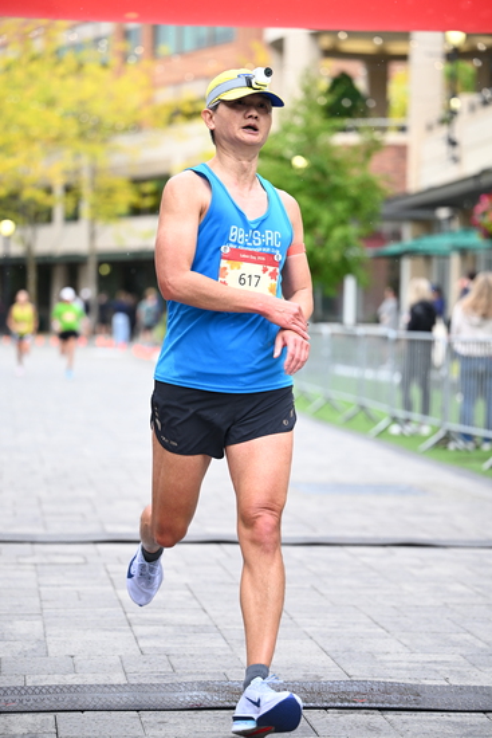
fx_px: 1926
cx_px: 246
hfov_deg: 14.6
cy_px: 369
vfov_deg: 21.7
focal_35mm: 94
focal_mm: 94
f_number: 2.8
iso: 1250
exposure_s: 1/1250
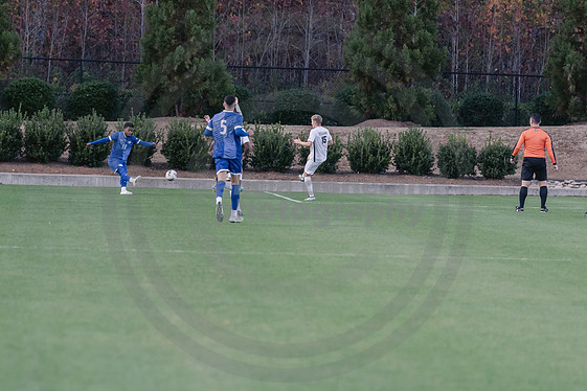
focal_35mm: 315
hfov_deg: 6.5
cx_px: 136
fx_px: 5136
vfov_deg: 4.4
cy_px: 181
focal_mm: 200
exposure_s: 1/1250
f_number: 3.5
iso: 1250
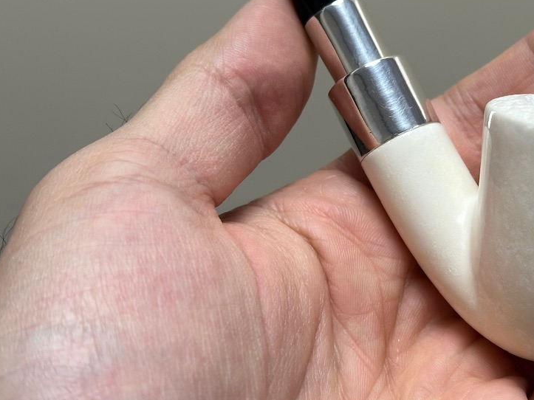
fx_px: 1311
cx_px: 397
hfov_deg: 22.8
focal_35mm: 85
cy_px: 109
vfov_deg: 17.3
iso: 64
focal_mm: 6.86
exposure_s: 1/121
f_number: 1.78
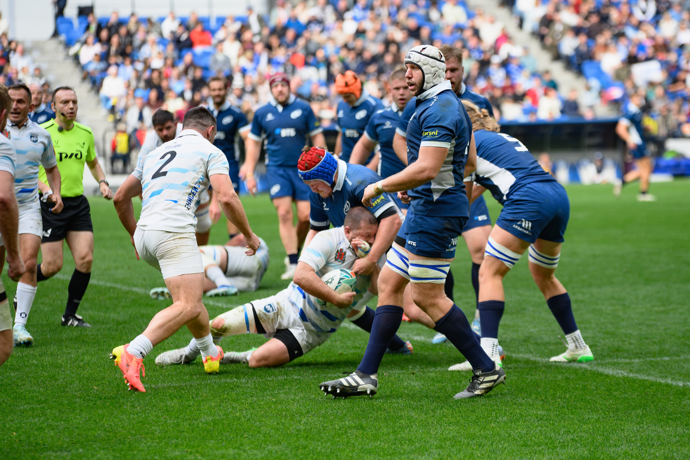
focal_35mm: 190
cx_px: 396
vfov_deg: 7.2
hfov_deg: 10.8
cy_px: 242
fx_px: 3649
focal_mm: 160
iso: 800
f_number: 3.5
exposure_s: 1/3200
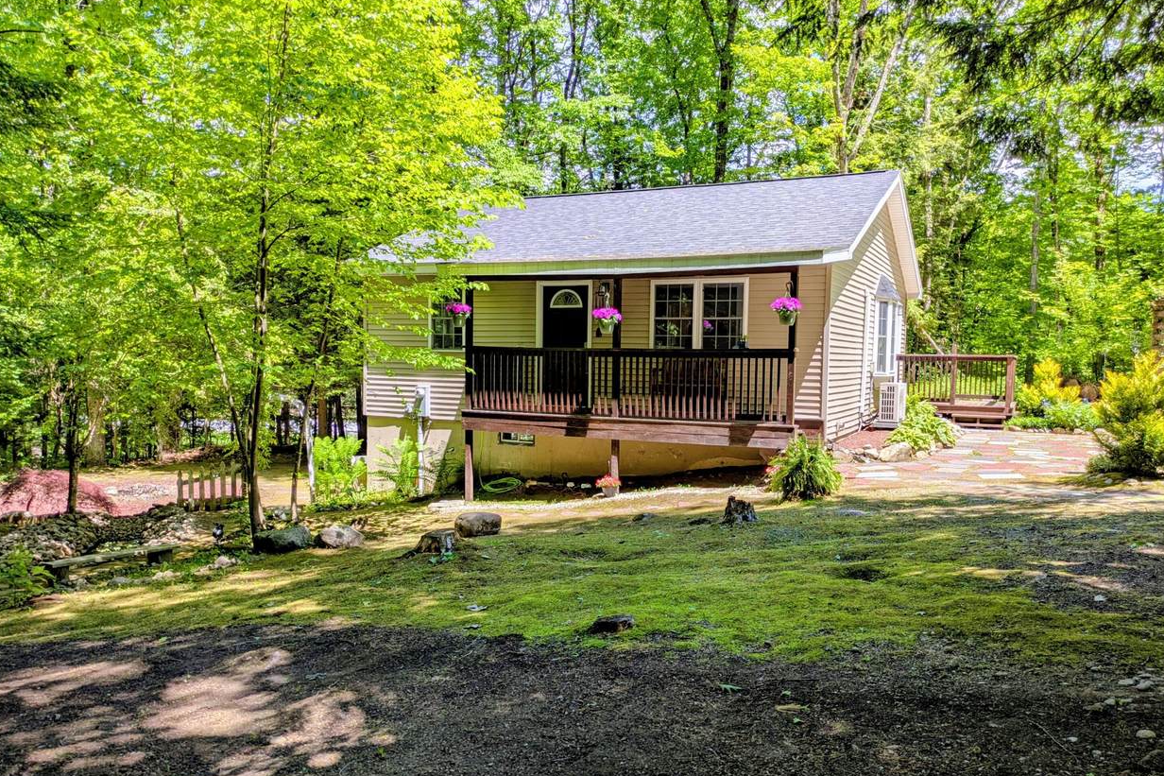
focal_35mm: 27
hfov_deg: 67.4
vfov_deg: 47.9
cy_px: 409
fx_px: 873
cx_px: 598
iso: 48
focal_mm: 5.43
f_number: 1.89
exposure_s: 1/888
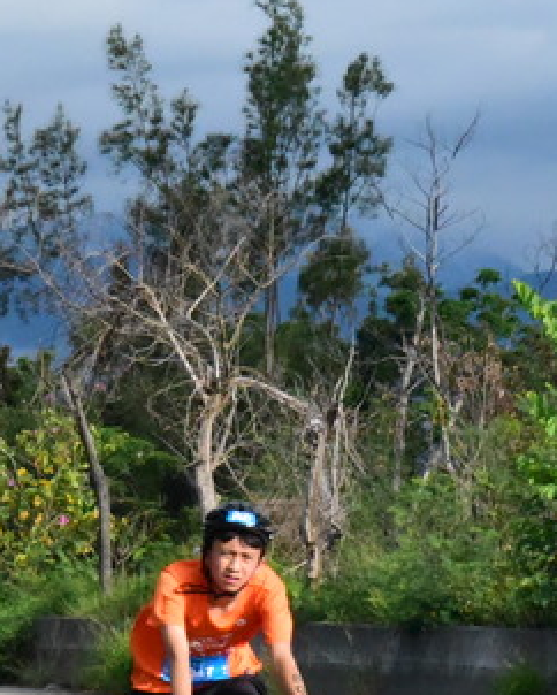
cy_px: 570
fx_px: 6093
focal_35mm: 296
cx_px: -175
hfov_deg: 5.2
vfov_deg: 6.5
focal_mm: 122
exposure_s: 1/4000
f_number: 22
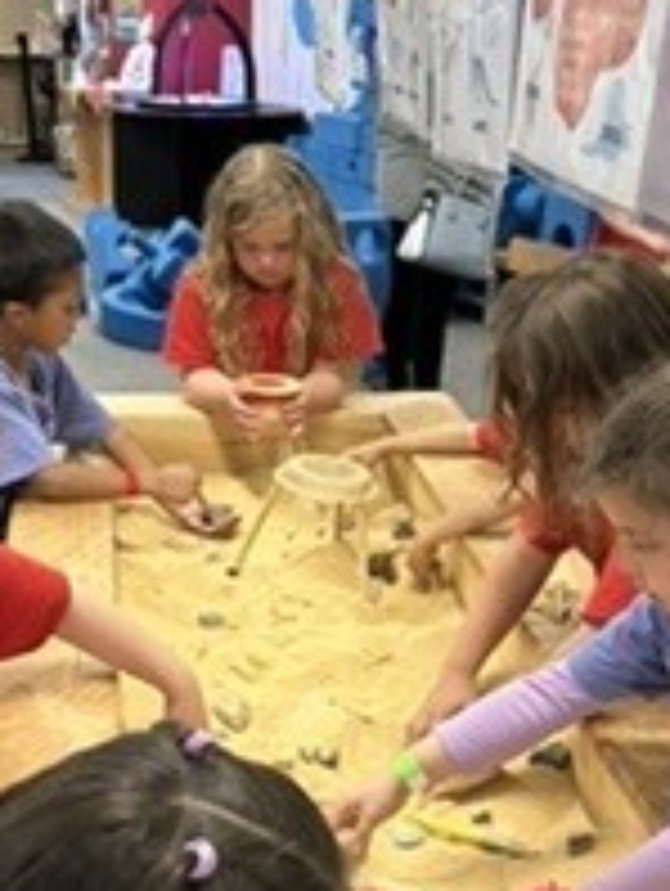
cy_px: 662
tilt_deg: -20.0
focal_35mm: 63
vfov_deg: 30.2
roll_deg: -1.5
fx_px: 1622
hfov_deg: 23.3
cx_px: 301
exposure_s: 1/60
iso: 320
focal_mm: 5.7
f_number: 1.5
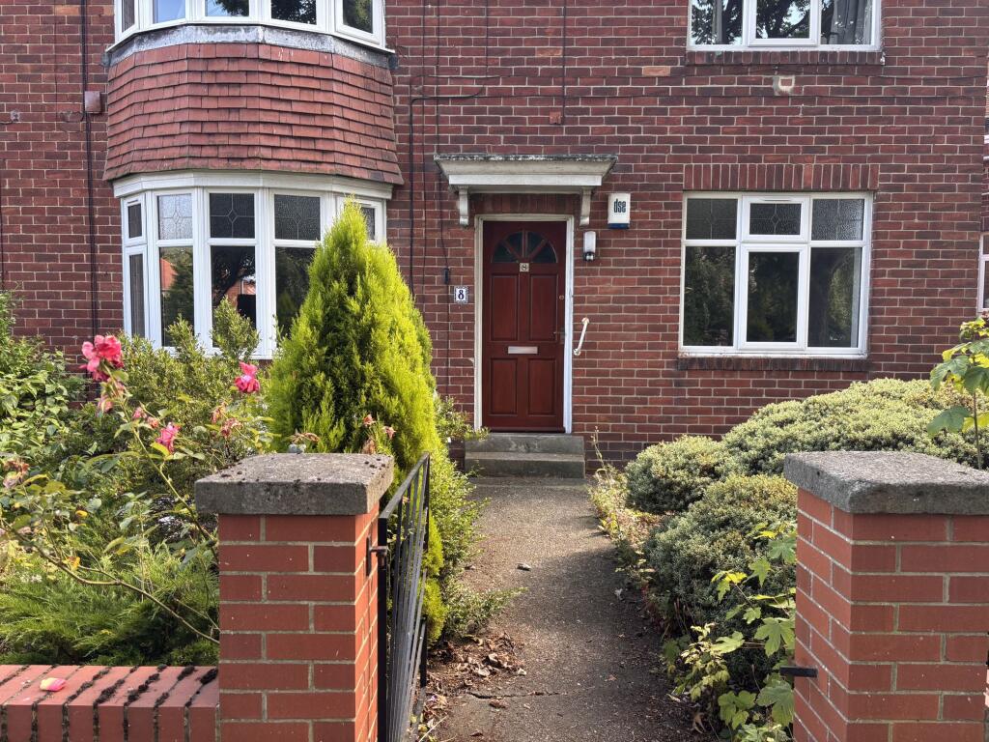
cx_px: 494
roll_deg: -0.4
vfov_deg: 53.1
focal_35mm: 26
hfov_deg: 67.3
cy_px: 371
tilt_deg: -3.2
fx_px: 743
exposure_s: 1/121
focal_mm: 5.96
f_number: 1.6
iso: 40
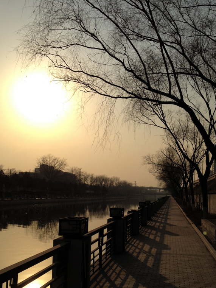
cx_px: 124
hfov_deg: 31.5
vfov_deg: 41.1
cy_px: 167
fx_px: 383
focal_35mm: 46
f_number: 2.4
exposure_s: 1/4608
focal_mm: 4.28
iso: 64
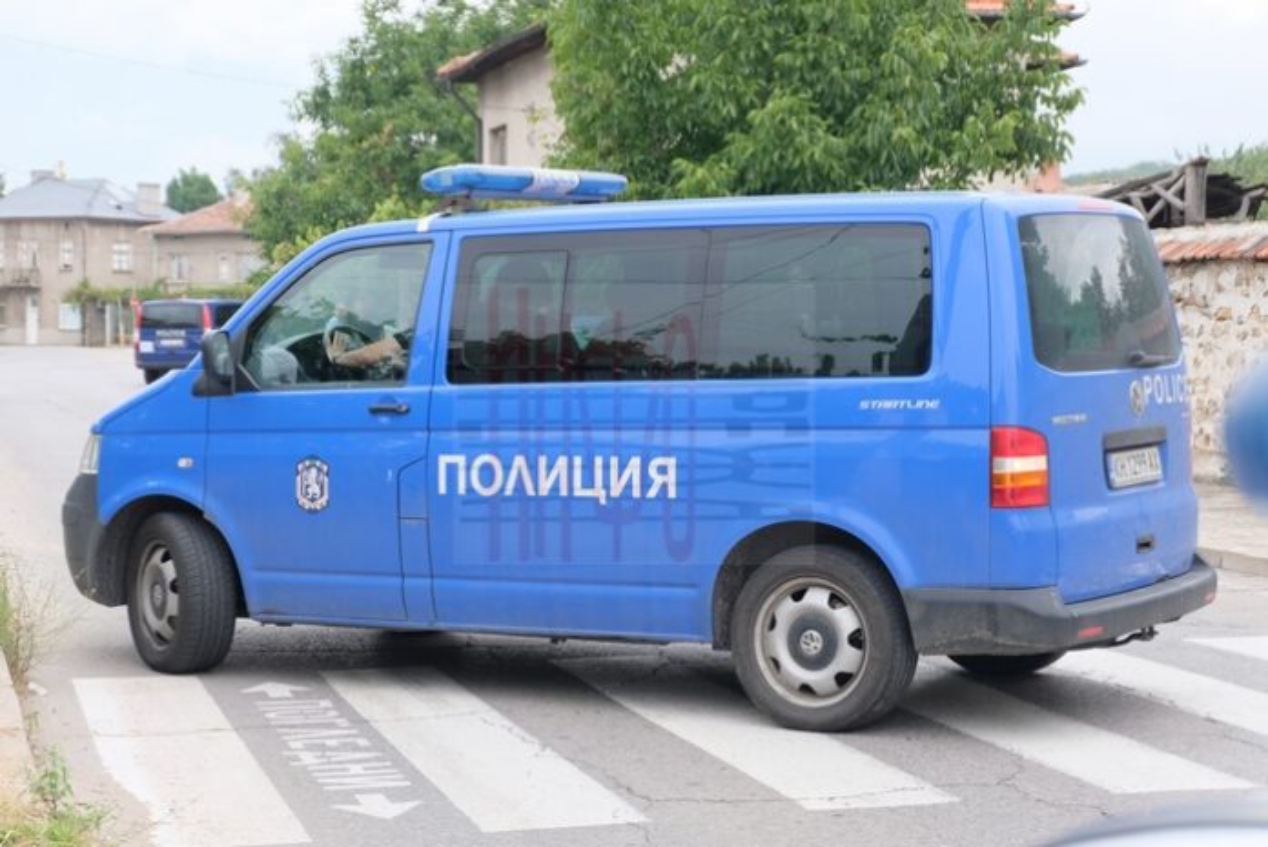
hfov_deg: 27.0
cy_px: 424
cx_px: 634
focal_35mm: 75
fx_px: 2643
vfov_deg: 18.2
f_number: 5.6
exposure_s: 1/280
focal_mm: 50
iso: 400
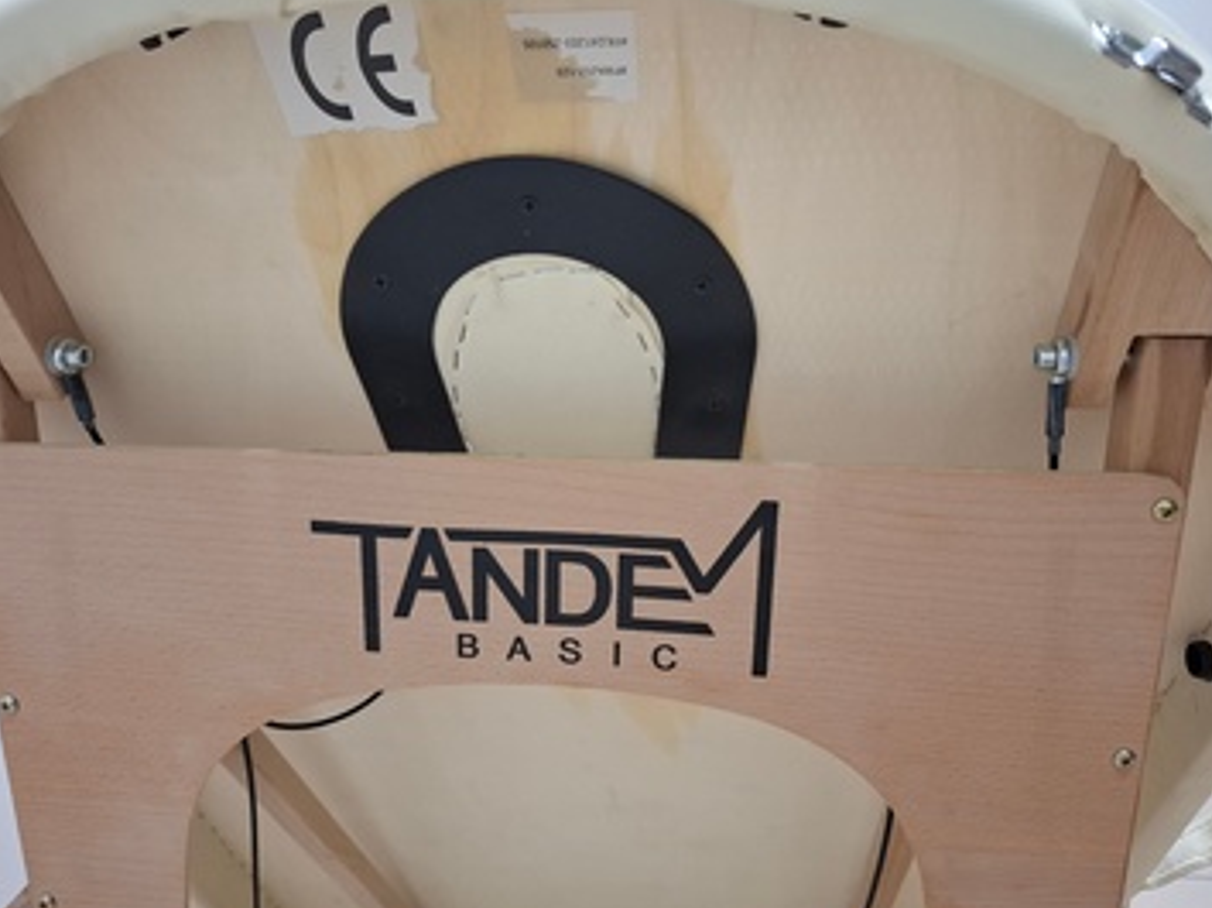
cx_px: 620
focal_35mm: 26
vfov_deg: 53.0
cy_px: 432
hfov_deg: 67.3
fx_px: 910
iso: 320
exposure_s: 1/60
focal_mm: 5.54
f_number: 1.8
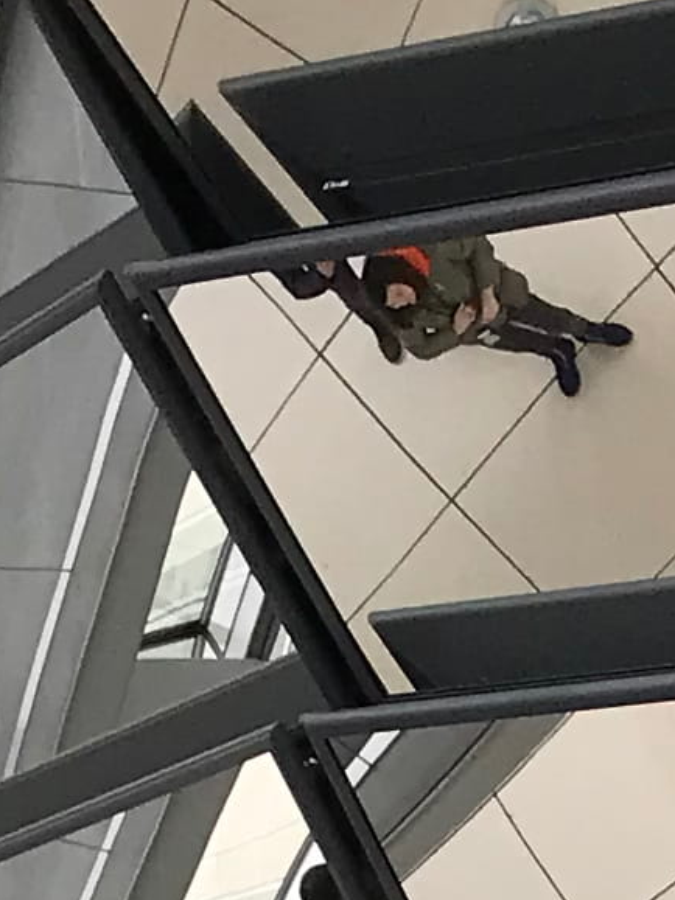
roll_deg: -3.0
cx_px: 229
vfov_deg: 8.0
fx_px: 5072
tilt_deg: -11.7
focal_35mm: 195
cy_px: 3082
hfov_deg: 7.6
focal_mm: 3.99
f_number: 1.8
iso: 20
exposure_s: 1/643
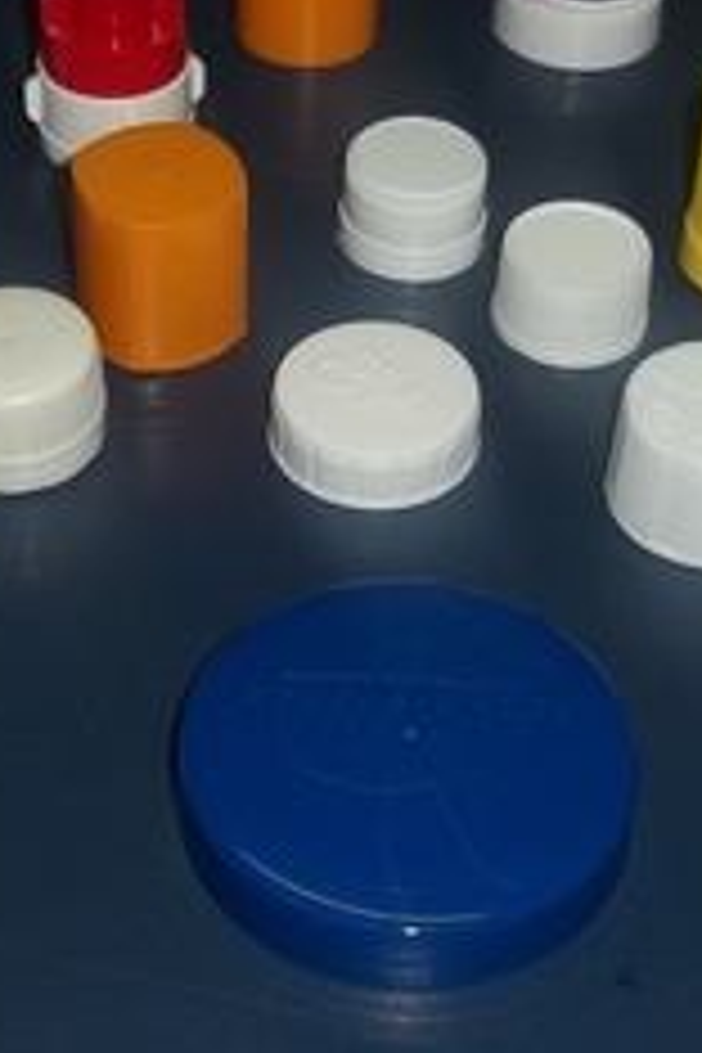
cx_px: 266
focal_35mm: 80
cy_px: 389
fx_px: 2340
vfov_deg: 25.3
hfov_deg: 17.0
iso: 64
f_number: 3.1
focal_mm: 6.5
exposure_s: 1/30
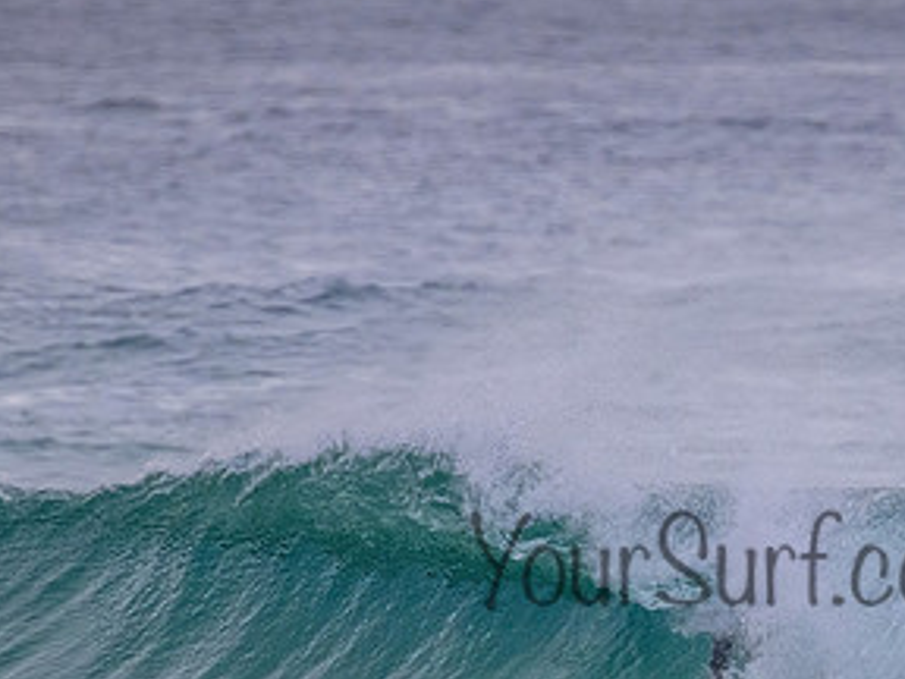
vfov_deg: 1.0
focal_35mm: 1551
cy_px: 533
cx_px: 795
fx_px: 40549
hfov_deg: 1.3
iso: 5000
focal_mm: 800
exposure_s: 1/320
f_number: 11
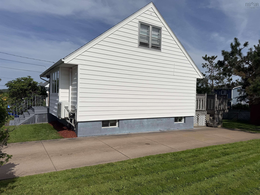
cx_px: 130
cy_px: 98
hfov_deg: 71.6
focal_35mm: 24
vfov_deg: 56.8
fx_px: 180
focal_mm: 6.76
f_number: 1.78
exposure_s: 1/14286
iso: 64
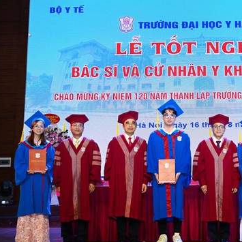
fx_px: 498
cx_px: 185
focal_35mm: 63
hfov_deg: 26.9
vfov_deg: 27.3
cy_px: 100
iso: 800
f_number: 5.6
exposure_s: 1/100
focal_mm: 36
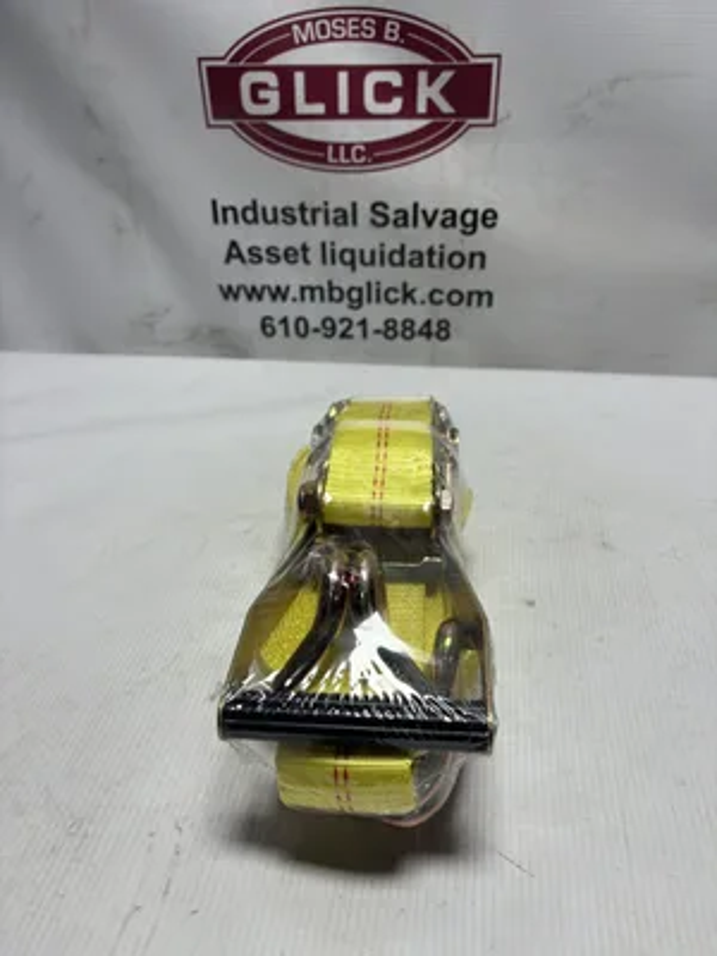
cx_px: 358
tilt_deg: -31.8
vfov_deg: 67.3
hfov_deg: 53.1
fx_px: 718
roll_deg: +0.6
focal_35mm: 26
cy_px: 478
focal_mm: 5.96
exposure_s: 1/615
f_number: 1.6
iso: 50
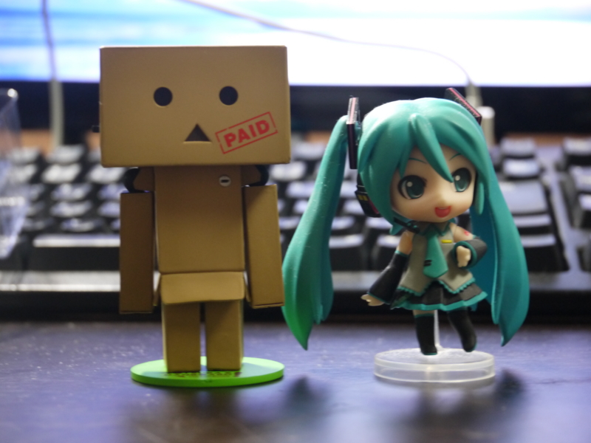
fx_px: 1263
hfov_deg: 26.3
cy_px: 222
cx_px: 296
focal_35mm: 74
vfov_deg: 19.9
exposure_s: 1/8
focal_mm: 37
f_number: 5.6
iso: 800
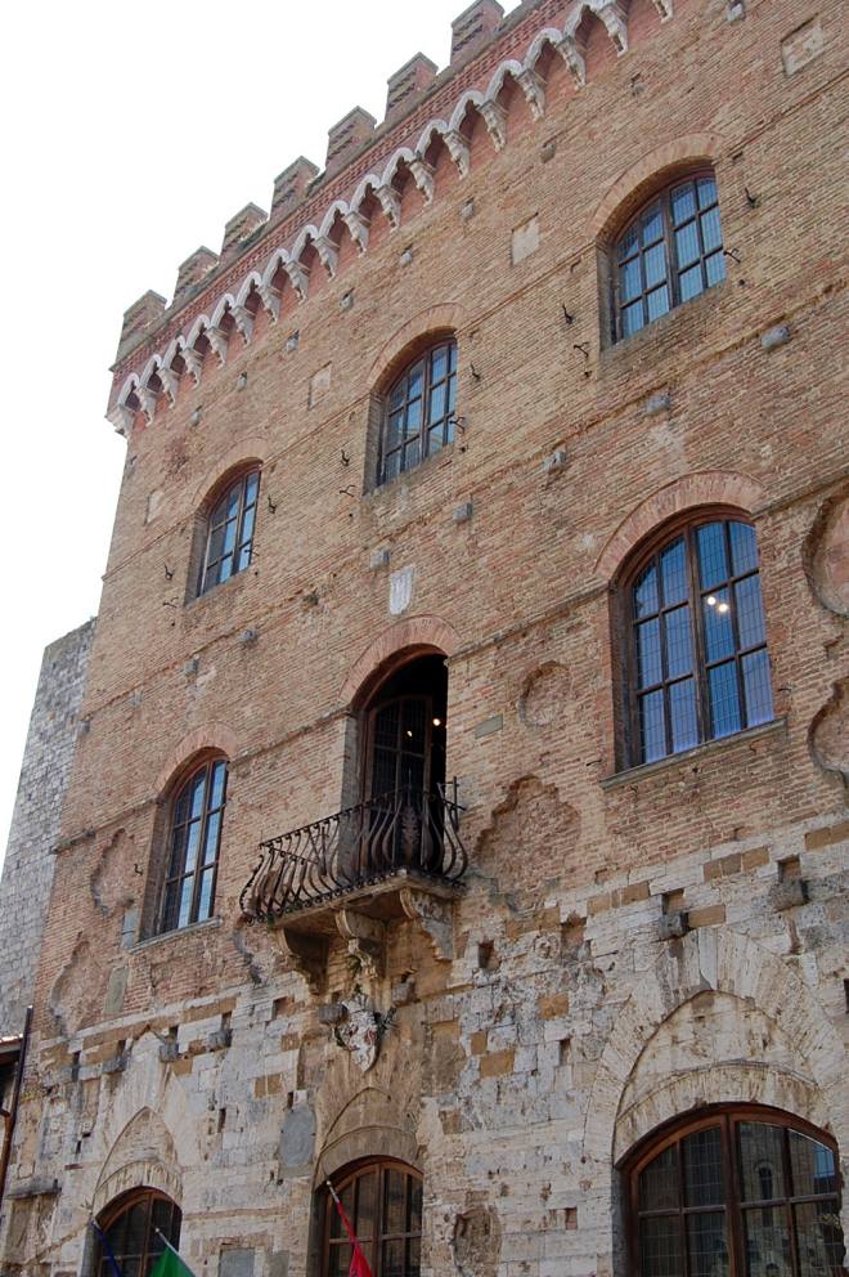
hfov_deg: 34.2
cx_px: 424
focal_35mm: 39
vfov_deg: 49.6
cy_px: 638
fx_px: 1381
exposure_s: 1/160
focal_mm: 26
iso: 400
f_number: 10
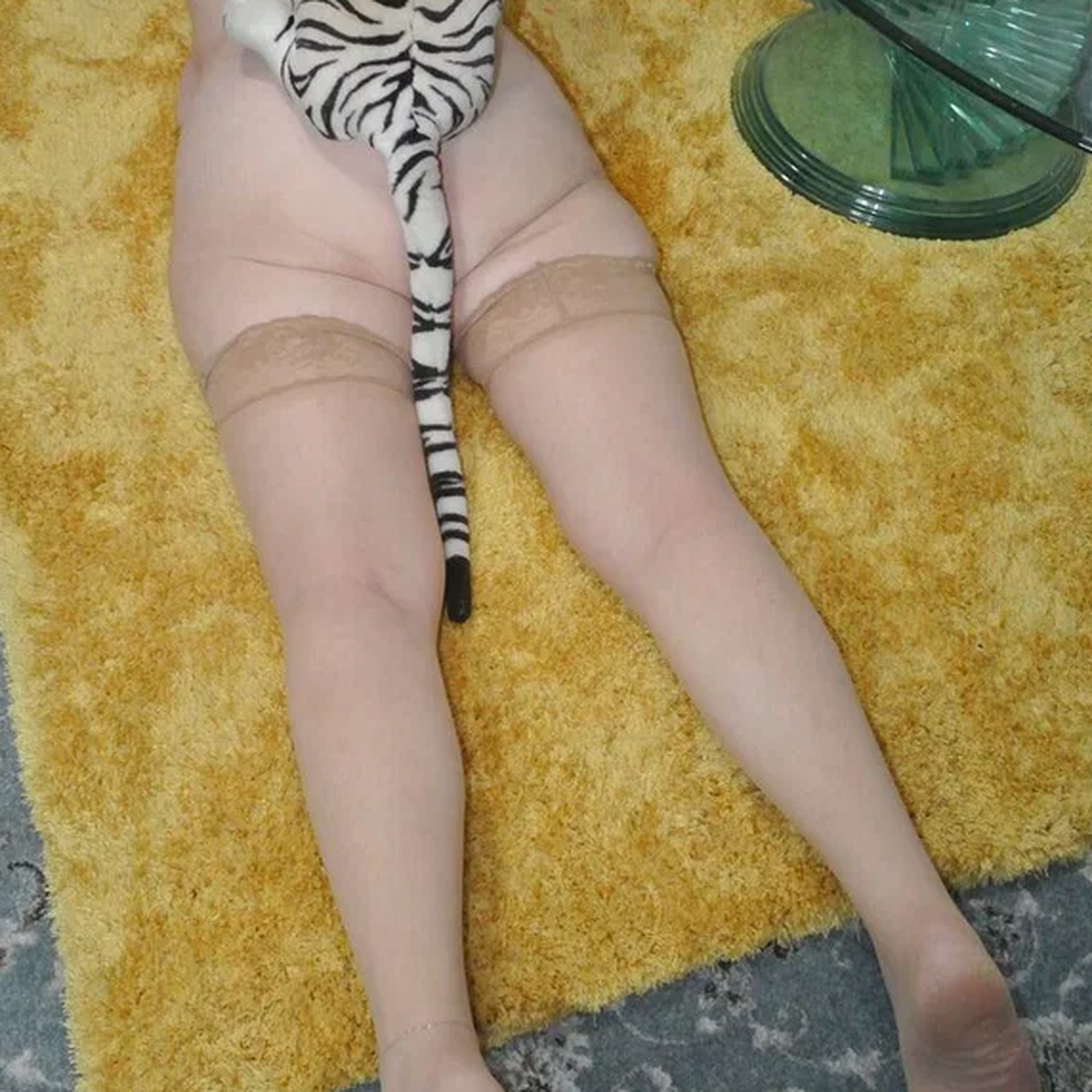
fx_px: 1713
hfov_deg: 35.4
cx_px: 540
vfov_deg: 34.9
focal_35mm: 48
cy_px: 339
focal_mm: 13.4
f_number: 6.3
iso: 1600
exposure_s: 1/60
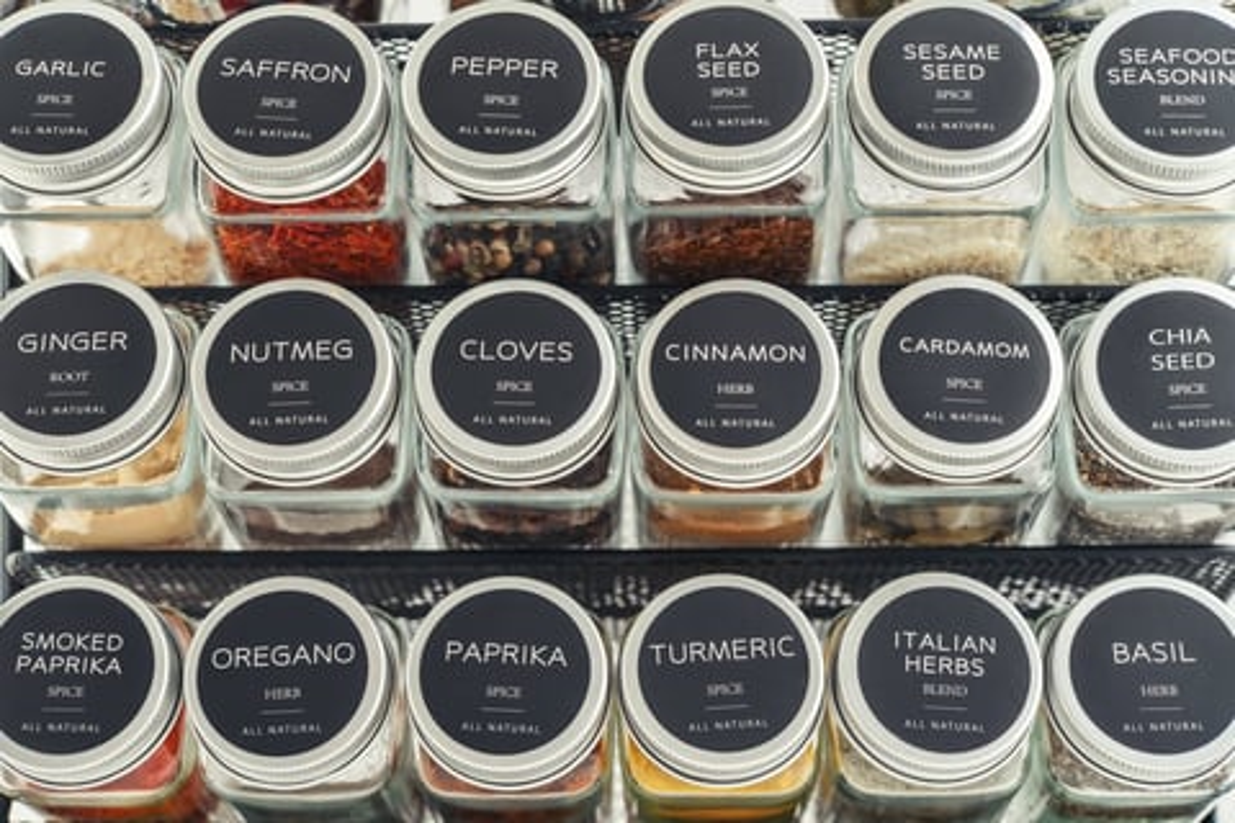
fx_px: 2058
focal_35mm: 60
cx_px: 618
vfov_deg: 22.6
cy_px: 412
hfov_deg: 33.4
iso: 160
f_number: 6.3
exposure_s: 1/160
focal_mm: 60
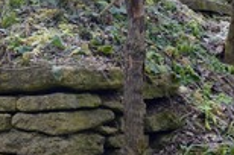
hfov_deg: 16.5
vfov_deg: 11.0
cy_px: 25
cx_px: 198
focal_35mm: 123
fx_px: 798
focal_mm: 18
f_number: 5.6
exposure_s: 1/125
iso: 400
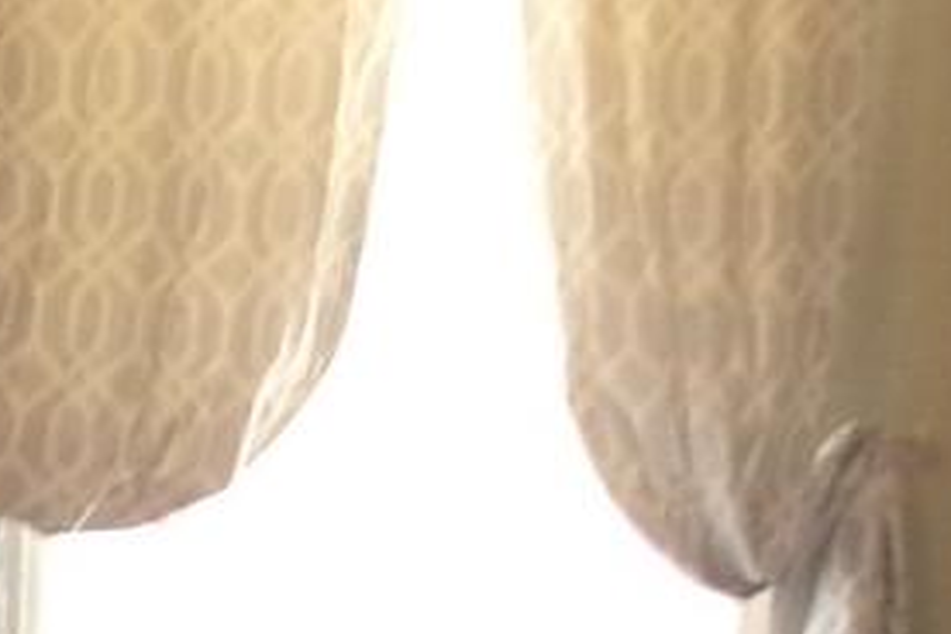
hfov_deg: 12.7
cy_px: 1688
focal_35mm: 152
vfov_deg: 8.1
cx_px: -548
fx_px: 4015
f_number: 3.9
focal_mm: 5.1
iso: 438
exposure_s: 1/34
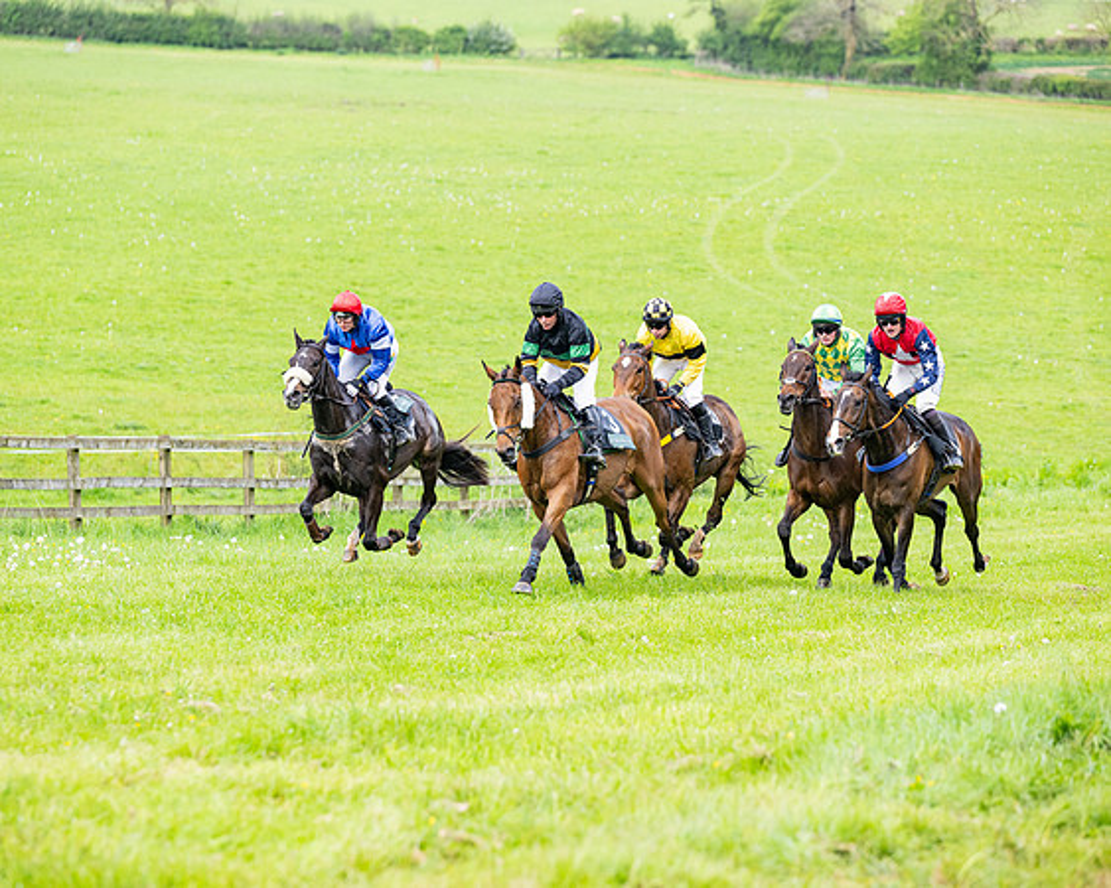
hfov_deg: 11.1
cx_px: 585
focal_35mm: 175
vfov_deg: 8.8
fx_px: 5741
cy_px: 444
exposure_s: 1/1600
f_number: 4
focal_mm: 155
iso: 400
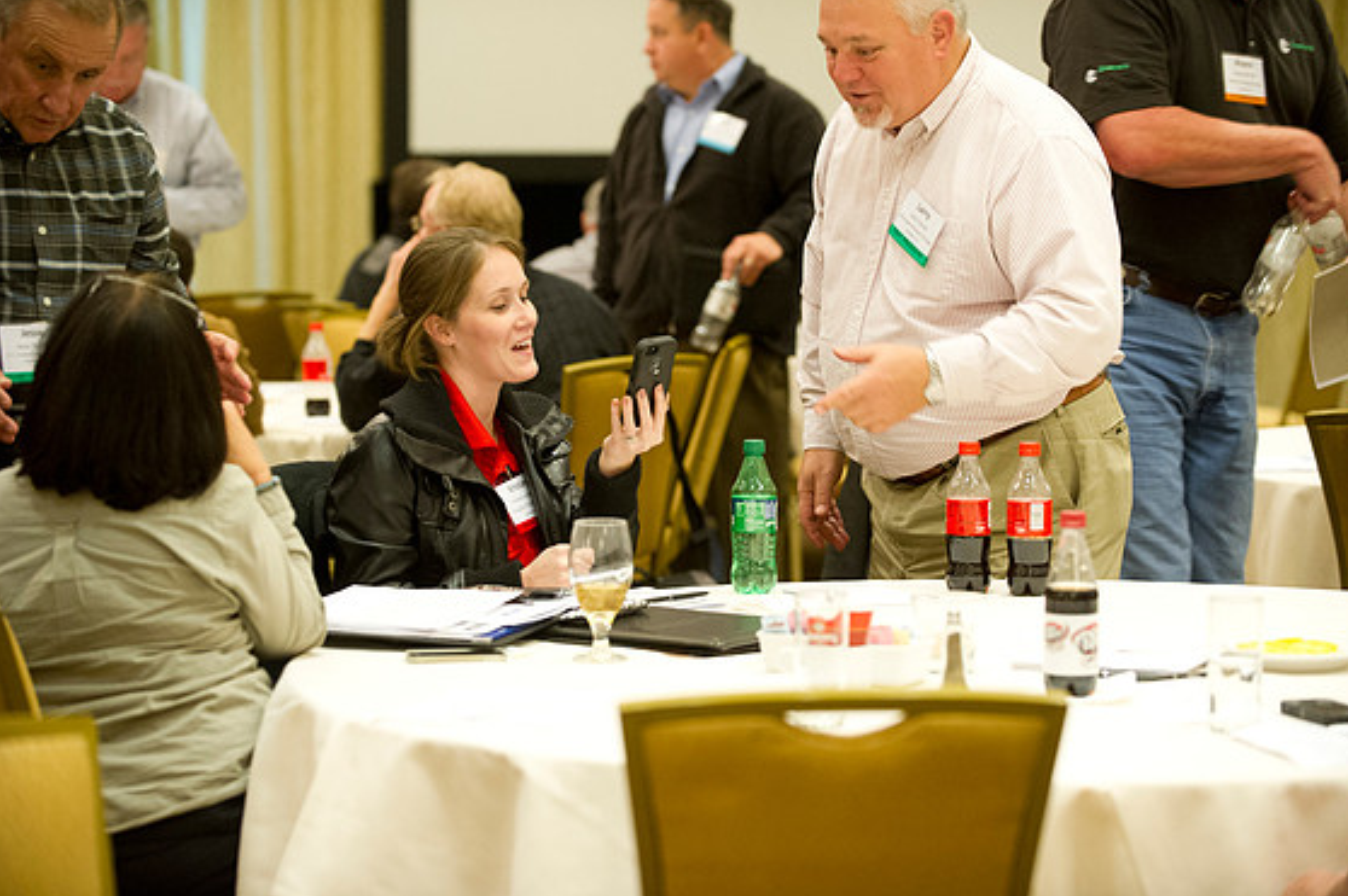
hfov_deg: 19.3
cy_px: 435
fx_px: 3966
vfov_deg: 12.9
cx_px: 693
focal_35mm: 106
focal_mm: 102
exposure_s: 1/60
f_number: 2.8
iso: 3200
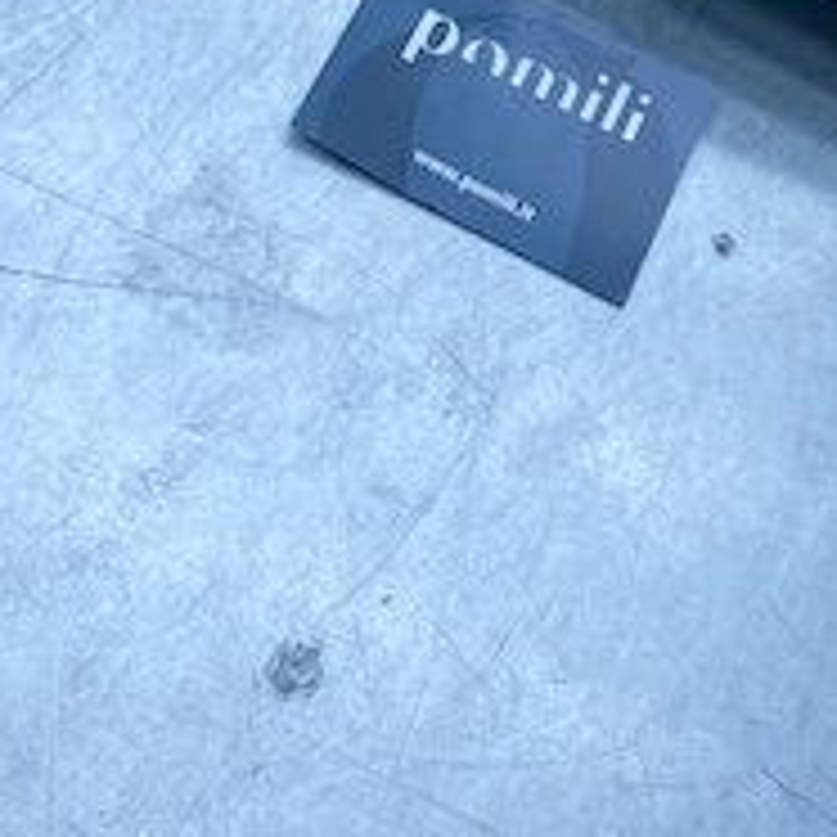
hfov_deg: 21.1
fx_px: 2161
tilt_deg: -49.4
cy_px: -567
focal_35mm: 79
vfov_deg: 18.3
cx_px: 855
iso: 32
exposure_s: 1/864
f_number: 1.8
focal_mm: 4.25
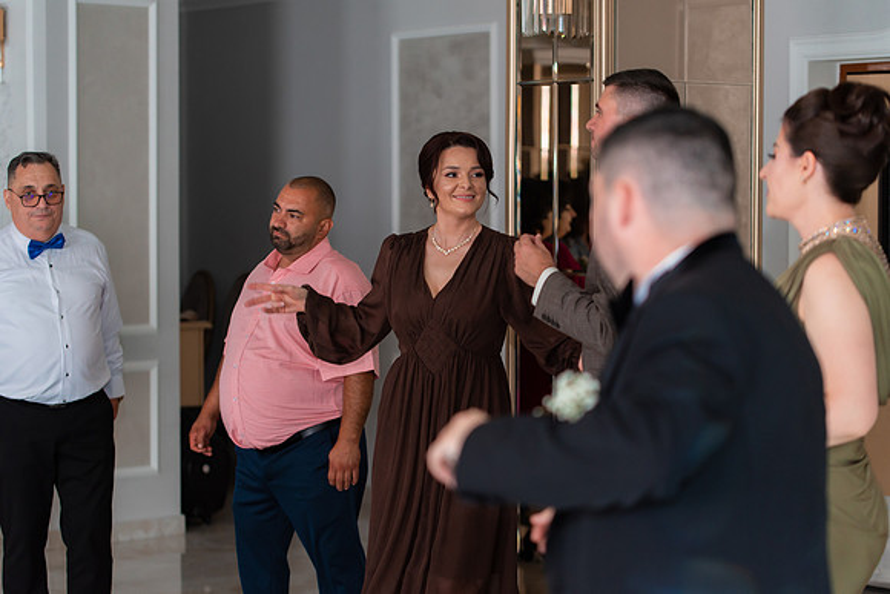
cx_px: 445
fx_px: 2225
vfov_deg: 15.2
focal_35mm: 90
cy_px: 297
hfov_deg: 22.6
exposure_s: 1/200
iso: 1600
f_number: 2.8
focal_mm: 90
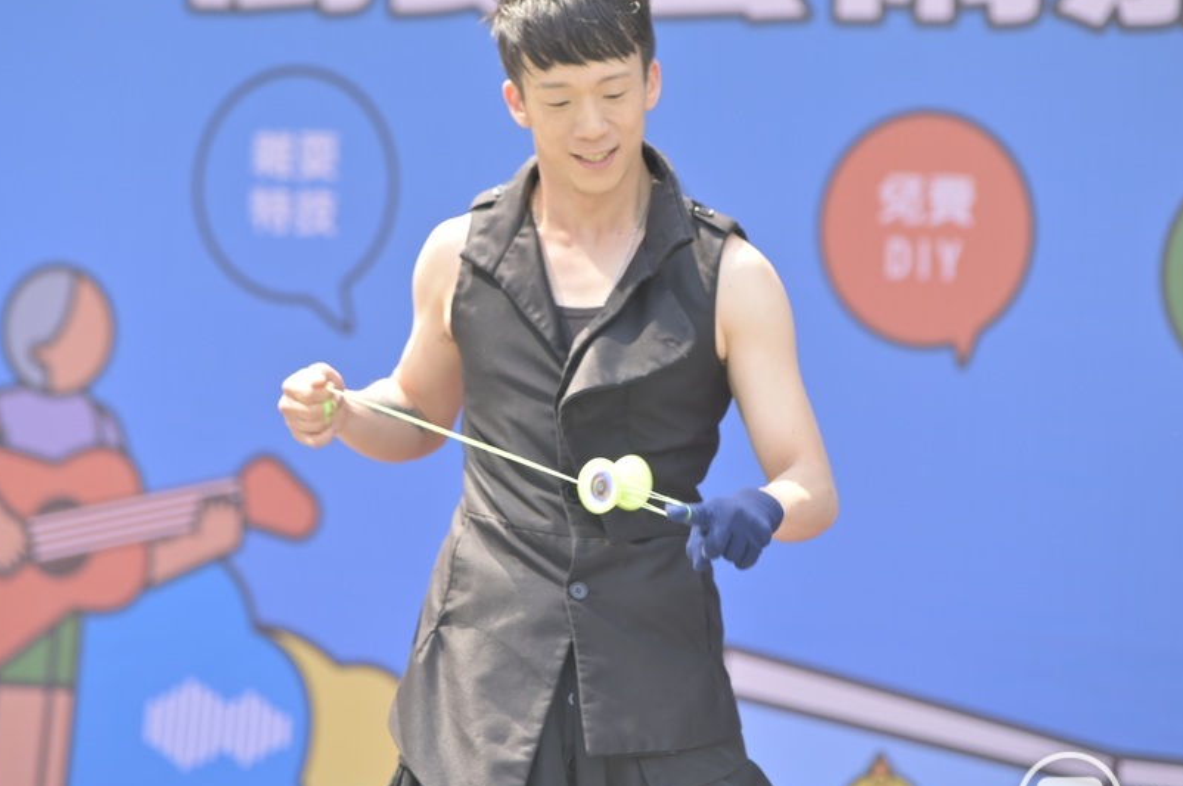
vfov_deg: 7.7
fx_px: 5843
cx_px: 556
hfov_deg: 11.6
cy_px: 286
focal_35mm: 178
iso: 125
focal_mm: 119
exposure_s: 1/400
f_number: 2.8
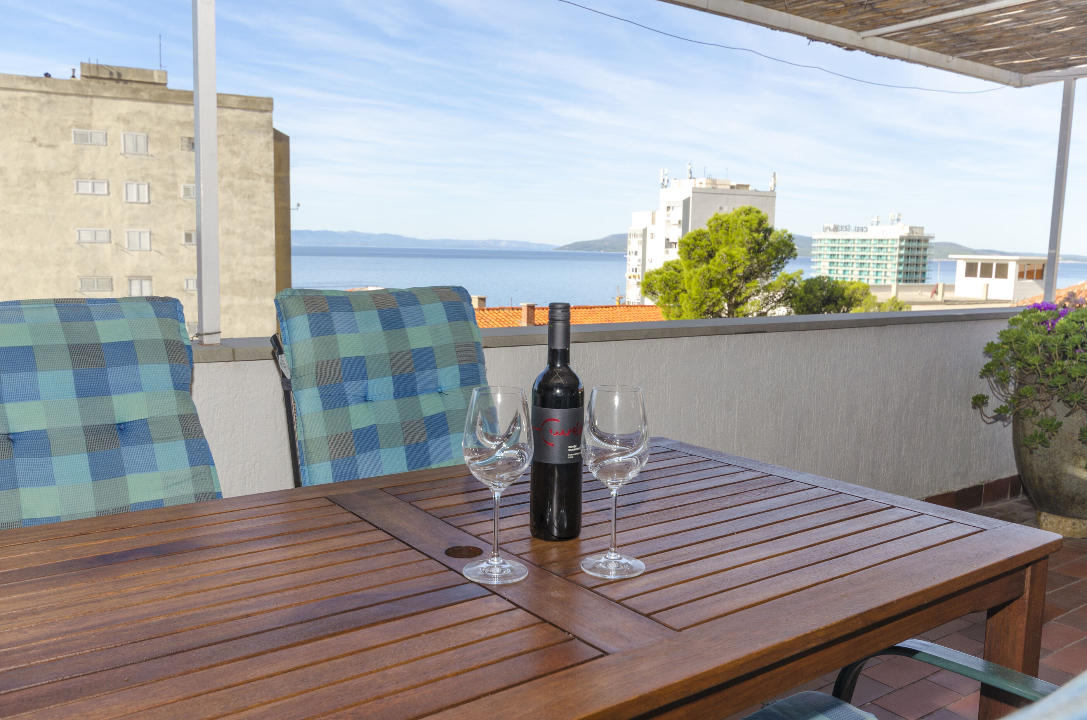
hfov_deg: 62.0
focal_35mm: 30
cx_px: 544
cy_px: 360
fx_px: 904
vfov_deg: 43.4
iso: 100
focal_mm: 20
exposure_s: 1/200
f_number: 8
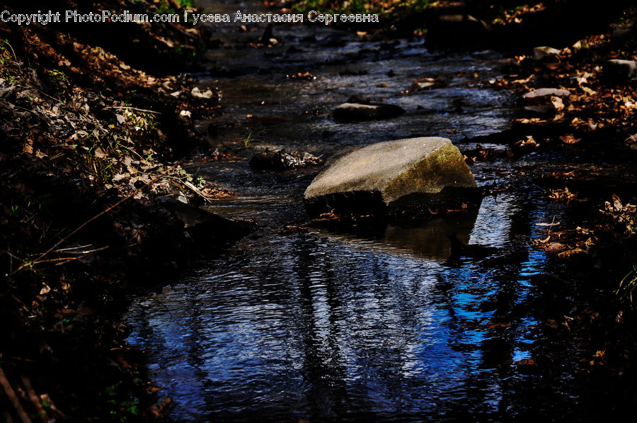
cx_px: 318
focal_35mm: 158
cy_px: 212
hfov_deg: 13.1
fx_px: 2782
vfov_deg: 8.7
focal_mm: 105
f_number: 5.6
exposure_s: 1/500
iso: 125
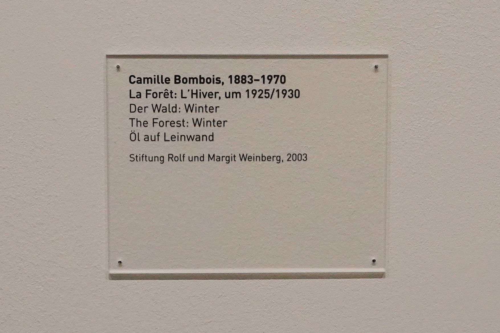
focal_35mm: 24
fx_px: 333
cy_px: 166
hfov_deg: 73.7
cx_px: 250
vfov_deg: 53.2
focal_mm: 24
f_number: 9
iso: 3200
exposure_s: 1/80
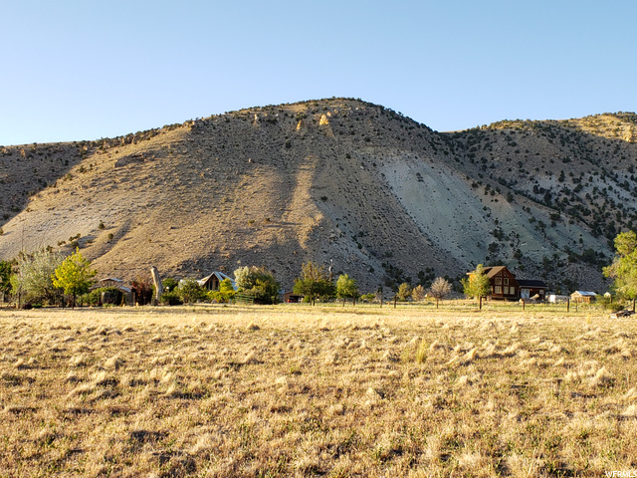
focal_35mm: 26
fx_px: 478
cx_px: 318
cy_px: 239
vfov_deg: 53.1
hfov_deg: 67.3
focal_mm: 4.3
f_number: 2.4
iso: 50
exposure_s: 1/383
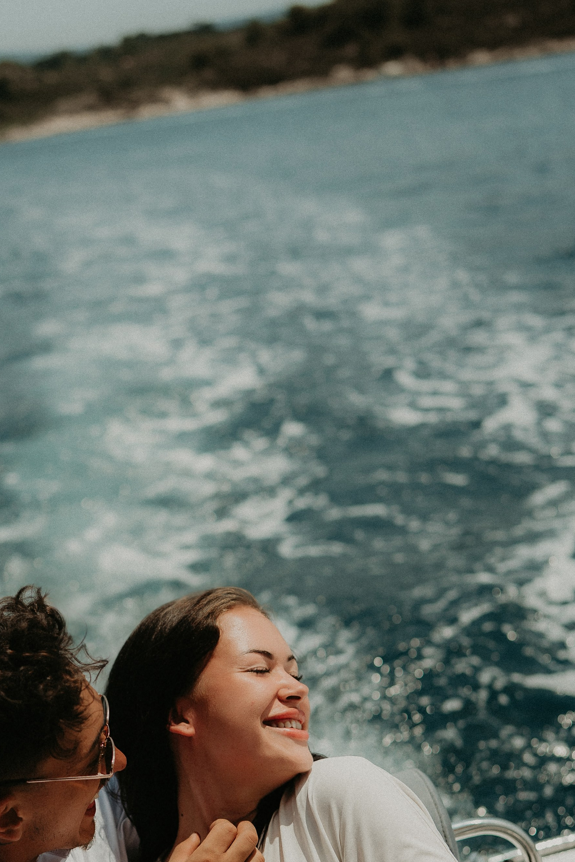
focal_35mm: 54
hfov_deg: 24.8
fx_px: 1294
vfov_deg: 36.3
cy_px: 608
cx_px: 140
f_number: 2
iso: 160
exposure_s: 1/6400
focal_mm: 35
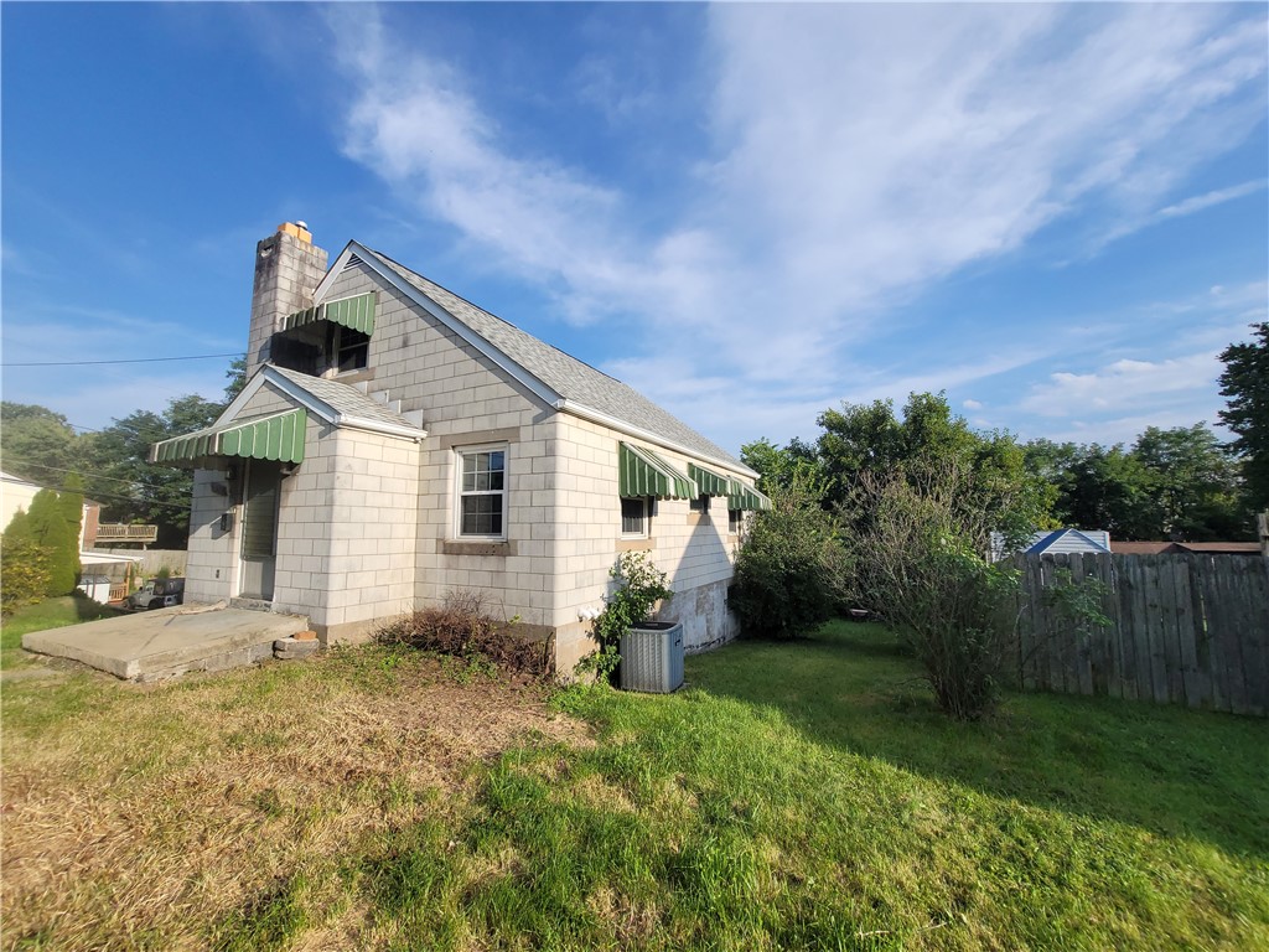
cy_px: 476
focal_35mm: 13
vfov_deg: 89.9
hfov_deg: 106.2
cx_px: 634
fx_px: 477
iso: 64
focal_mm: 2.2
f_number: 2.2
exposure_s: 1/1632
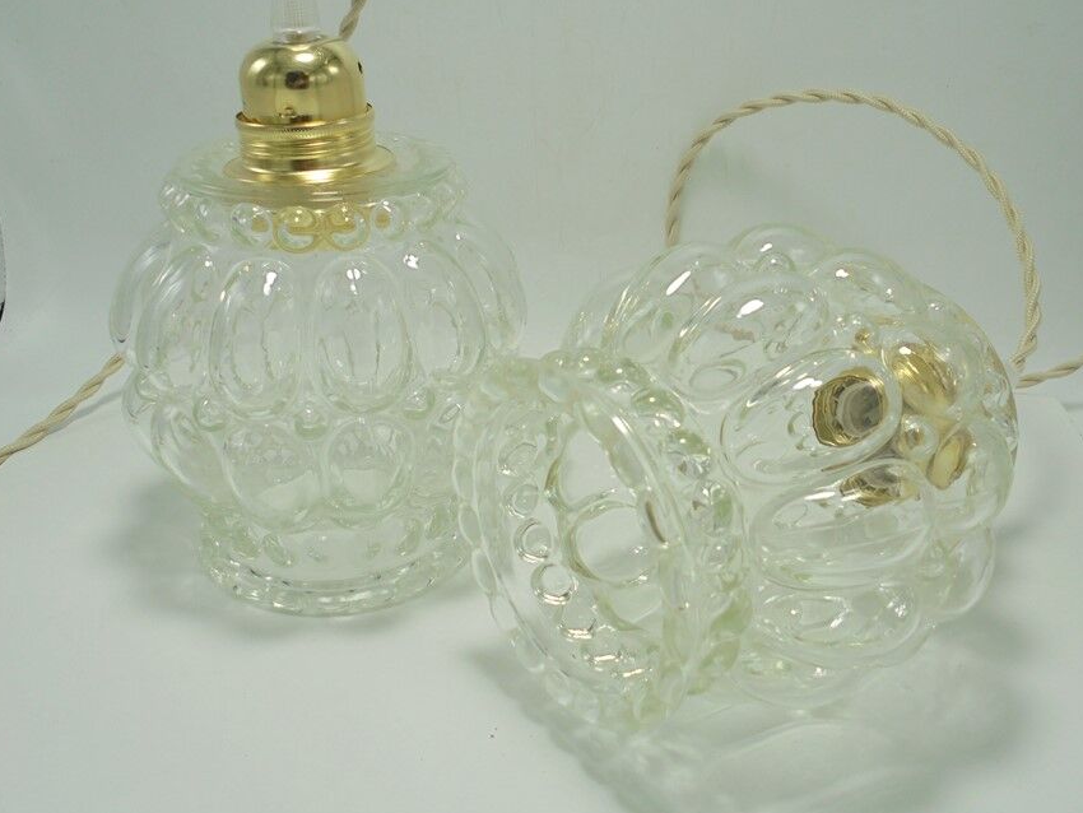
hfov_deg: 51.3
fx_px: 1127
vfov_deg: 39.7
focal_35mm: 36
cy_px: 406
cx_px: 561
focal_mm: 6.1
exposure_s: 1/100
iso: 100
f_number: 4
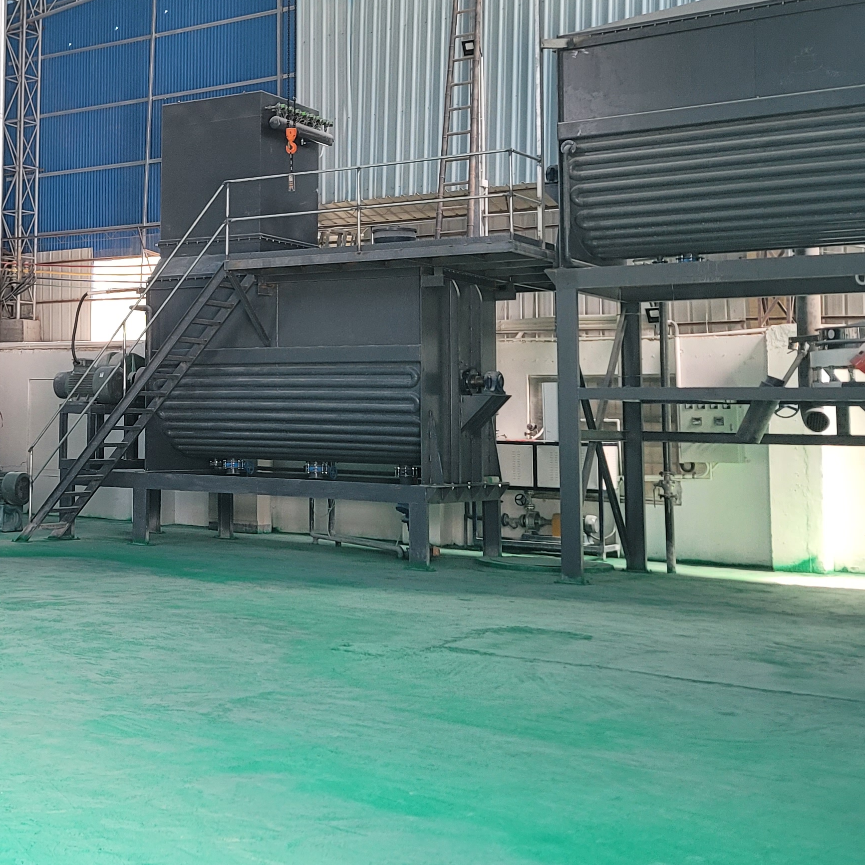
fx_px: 1442
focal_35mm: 51
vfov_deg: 33.1
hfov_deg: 31.1
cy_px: 295
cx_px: 12
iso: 250
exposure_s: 1/100
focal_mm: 7
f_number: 1.8
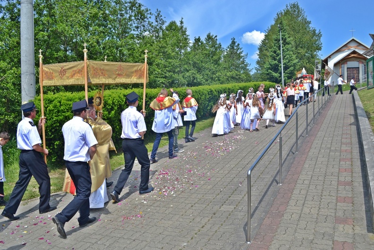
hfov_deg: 67.4
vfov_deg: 47.9
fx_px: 280
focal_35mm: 27
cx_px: 187
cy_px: 125
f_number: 5
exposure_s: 1/1000
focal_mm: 18
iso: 200
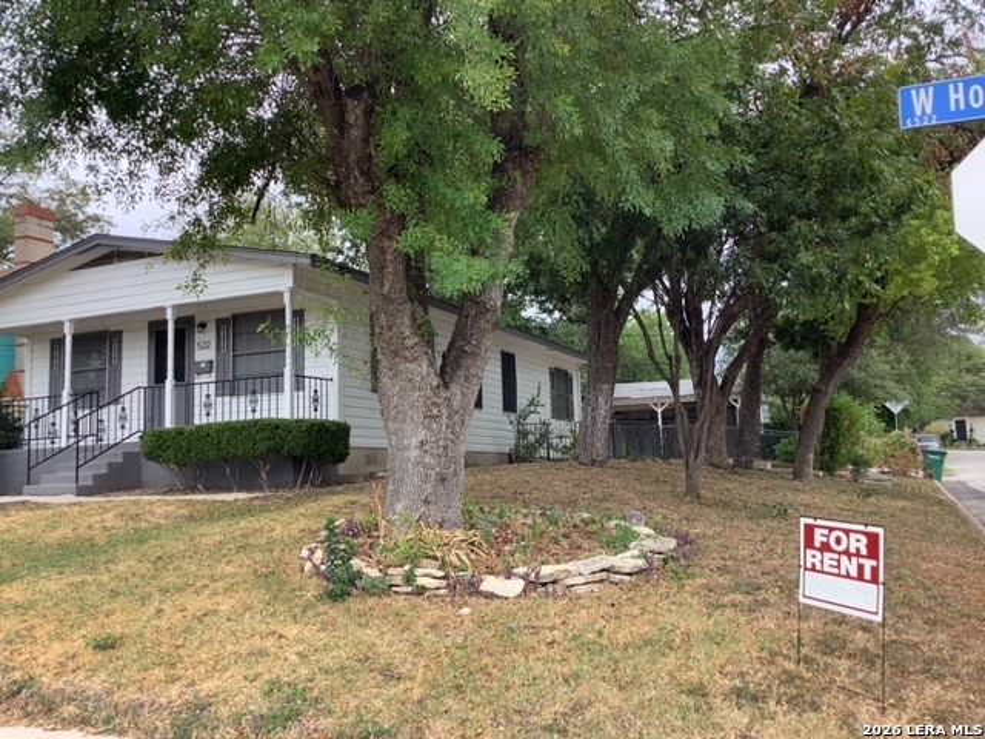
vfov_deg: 45.4
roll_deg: +1.8
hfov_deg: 58.4
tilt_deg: +5.6
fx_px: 882
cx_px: 492
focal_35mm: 31
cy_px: 370
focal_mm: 3.3
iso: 32
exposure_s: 1/120
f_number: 2.4
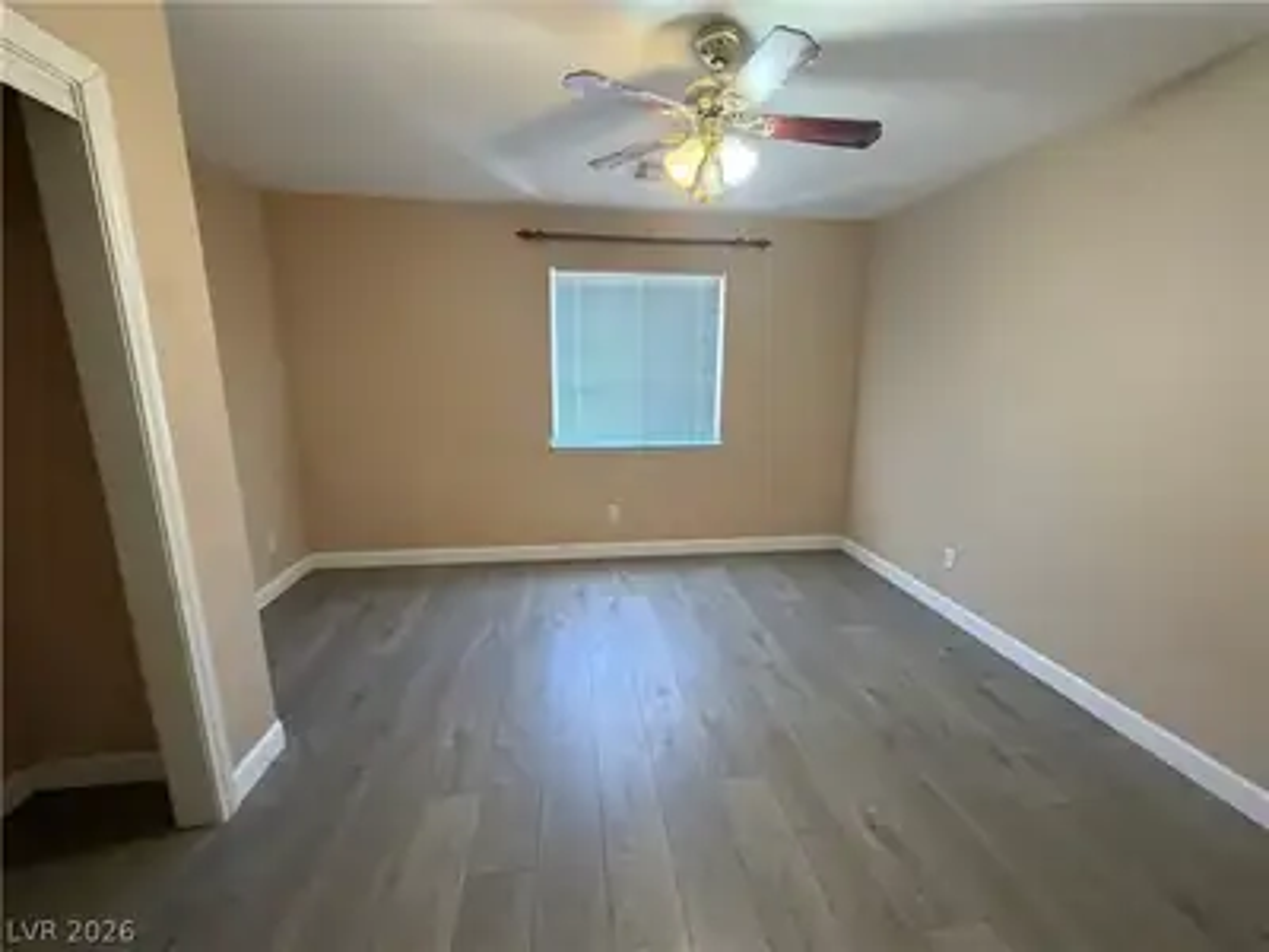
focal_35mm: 14
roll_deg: +0.2
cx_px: 634
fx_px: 513
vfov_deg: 85.7
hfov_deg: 102.1
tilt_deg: -12.9
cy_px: 476
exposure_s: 1/60
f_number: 2.2
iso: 320
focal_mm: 2.22
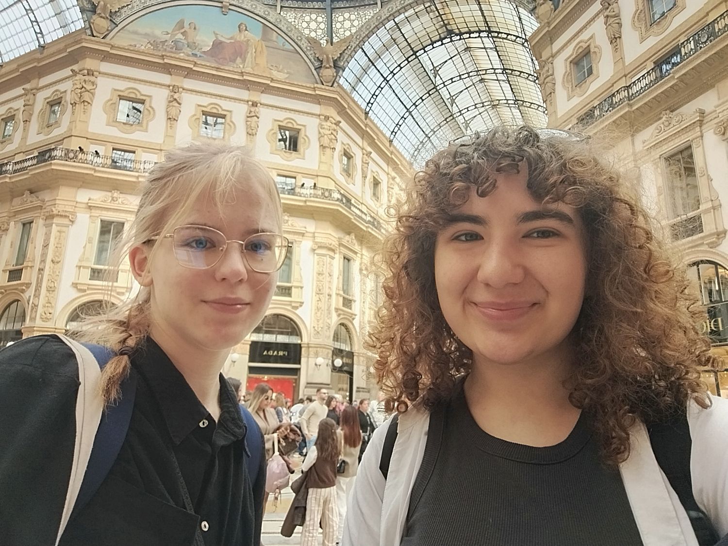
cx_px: 364
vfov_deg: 56.8
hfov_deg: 71.6
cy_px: 273
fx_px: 505
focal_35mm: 24
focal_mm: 3.26
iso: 64
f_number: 2.4
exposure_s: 1/100
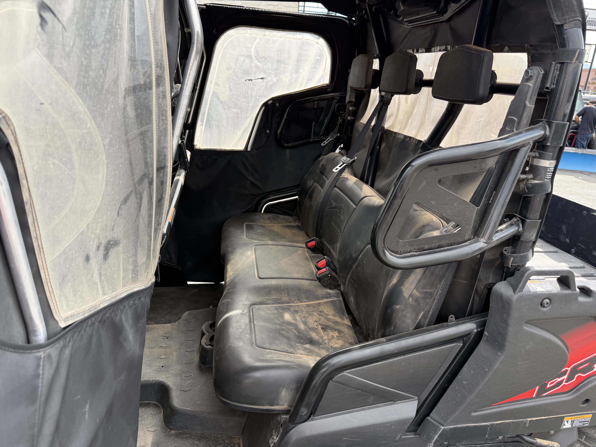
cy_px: 224
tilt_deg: -18.5
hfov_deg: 71.6
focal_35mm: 24
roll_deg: -4.1
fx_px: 413
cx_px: 298
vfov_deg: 56.8
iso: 100
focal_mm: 6.76
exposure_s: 1/909
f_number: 1.78
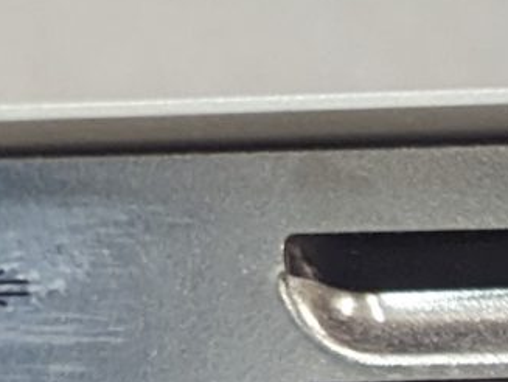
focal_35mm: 188
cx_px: 1785
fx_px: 2762
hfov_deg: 8.1
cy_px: 1486
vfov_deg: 6.5
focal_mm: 6.81
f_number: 1.85
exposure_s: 1/100
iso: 438
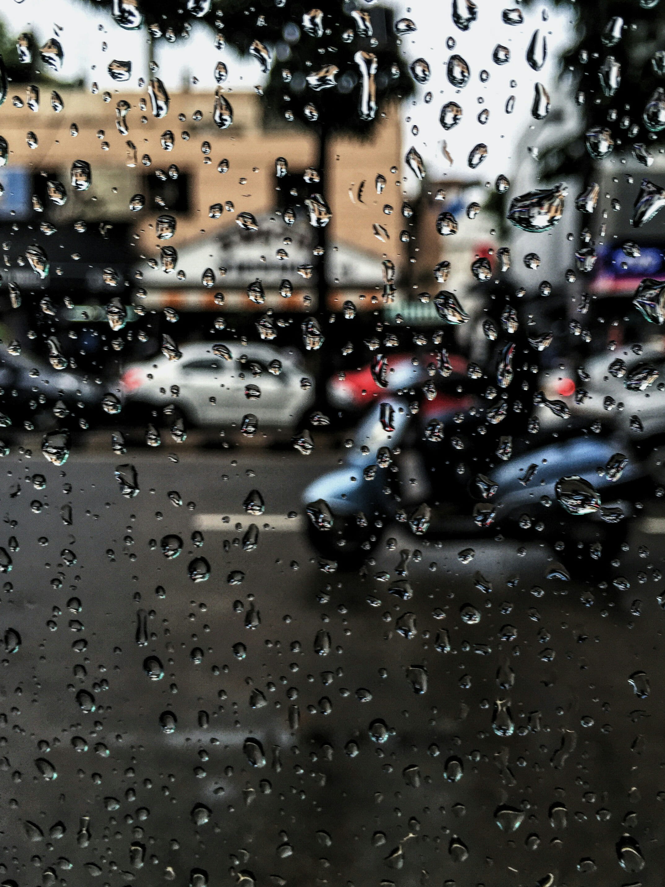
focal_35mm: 33
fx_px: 845
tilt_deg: -4.1
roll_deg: -1.6
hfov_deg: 42.9
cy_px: 418
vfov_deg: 55.3
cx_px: 344
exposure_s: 1/194
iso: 32
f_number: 2.2
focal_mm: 4.15
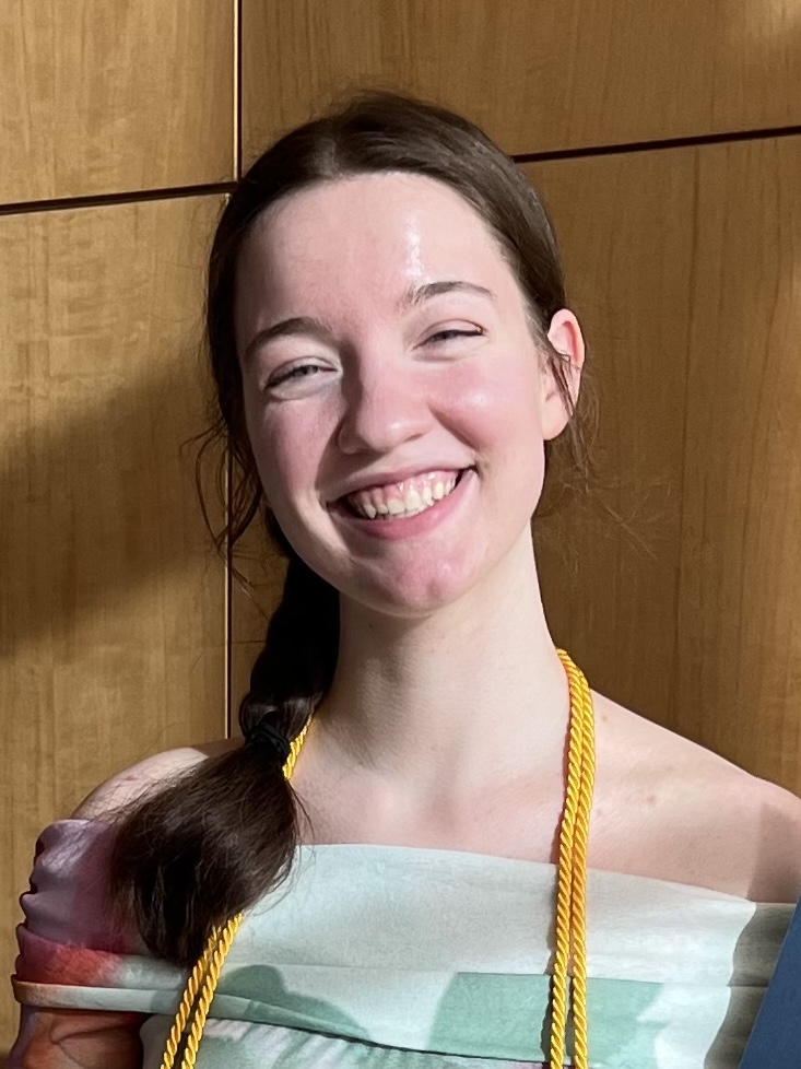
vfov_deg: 67.3
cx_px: 400
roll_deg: -0.6
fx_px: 803
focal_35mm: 26
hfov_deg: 53.0
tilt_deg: -14.7
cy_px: 534
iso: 40
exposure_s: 1/121
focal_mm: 5.1
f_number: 1.6
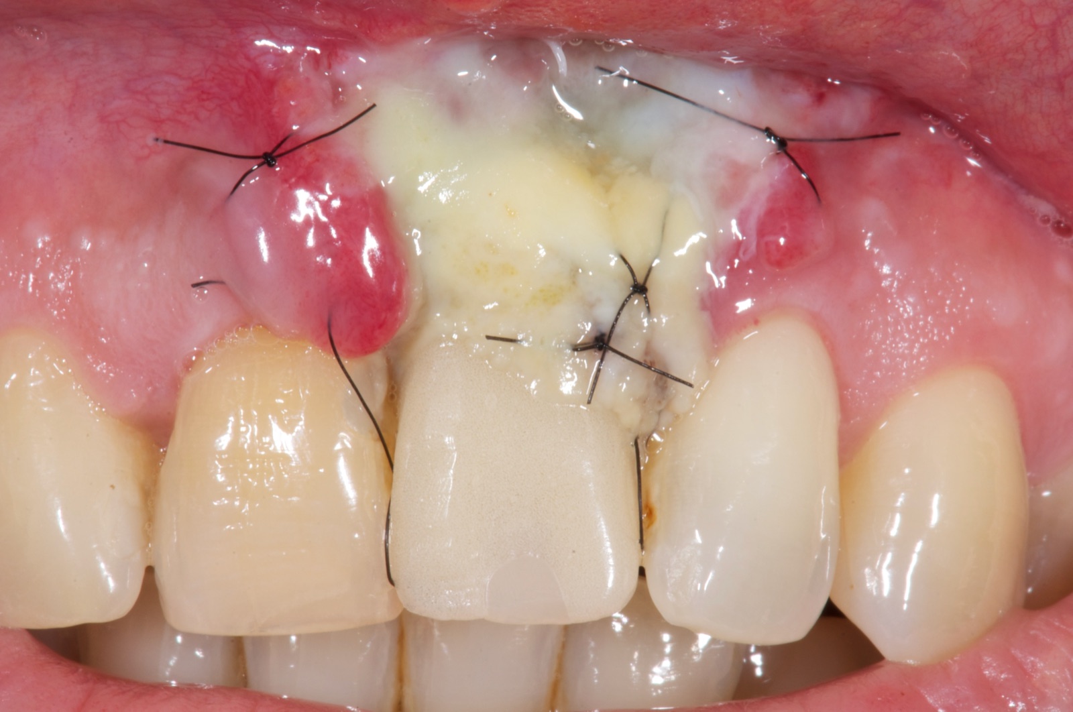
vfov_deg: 8.7
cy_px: 356
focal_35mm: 158
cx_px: 536
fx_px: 4688
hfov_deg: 13.1
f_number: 45
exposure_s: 1/100
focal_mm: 105
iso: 200
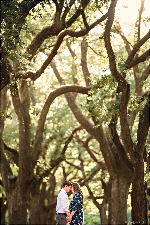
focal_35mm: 195
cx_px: 75
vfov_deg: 10.5
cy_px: 112
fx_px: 1216
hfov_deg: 7.1
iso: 640
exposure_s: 1/200
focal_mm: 195
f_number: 2.8
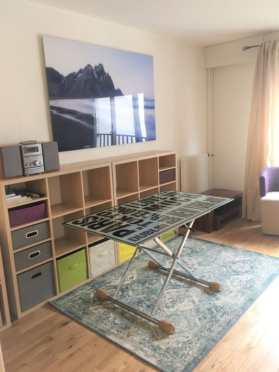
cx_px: 140
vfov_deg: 61.7
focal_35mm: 29
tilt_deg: -13.0
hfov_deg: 48.2
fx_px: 312
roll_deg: +3.0
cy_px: 186
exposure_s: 1/33
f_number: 2.2
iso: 125
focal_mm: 4.15
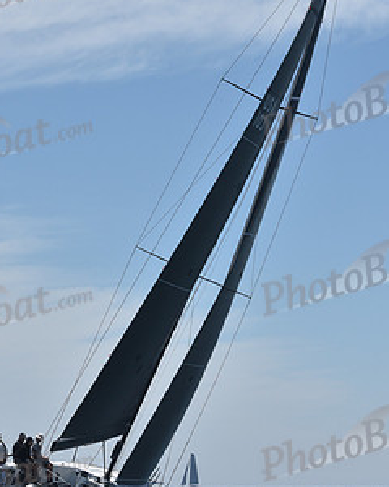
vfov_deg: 15.2
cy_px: 213
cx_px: 177
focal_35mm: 127
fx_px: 1828
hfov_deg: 12.1
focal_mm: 70
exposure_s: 1/800
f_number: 11
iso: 250
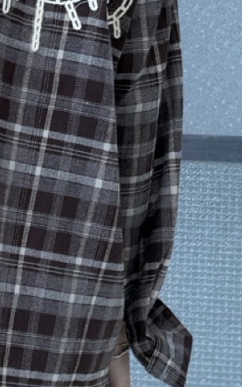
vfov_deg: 14.2
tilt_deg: -0.8
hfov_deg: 8.8
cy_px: 107
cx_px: -88
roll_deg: -1.9
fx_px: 1551
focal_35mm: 147
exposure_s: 1/42
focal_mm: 6.76
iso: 250
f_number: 1.78
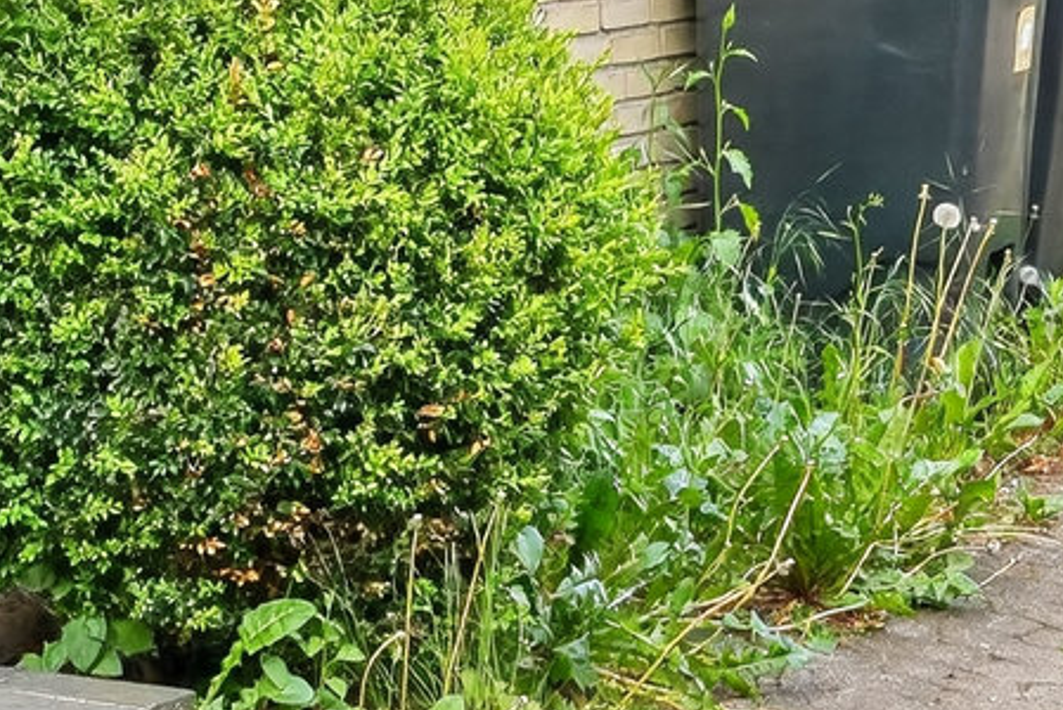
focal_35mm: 131
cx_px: 561
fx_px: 3870
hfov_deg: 15.6
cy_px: -329
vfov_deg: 10.2
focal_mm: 23
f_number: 8
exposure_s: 1/40
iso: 400
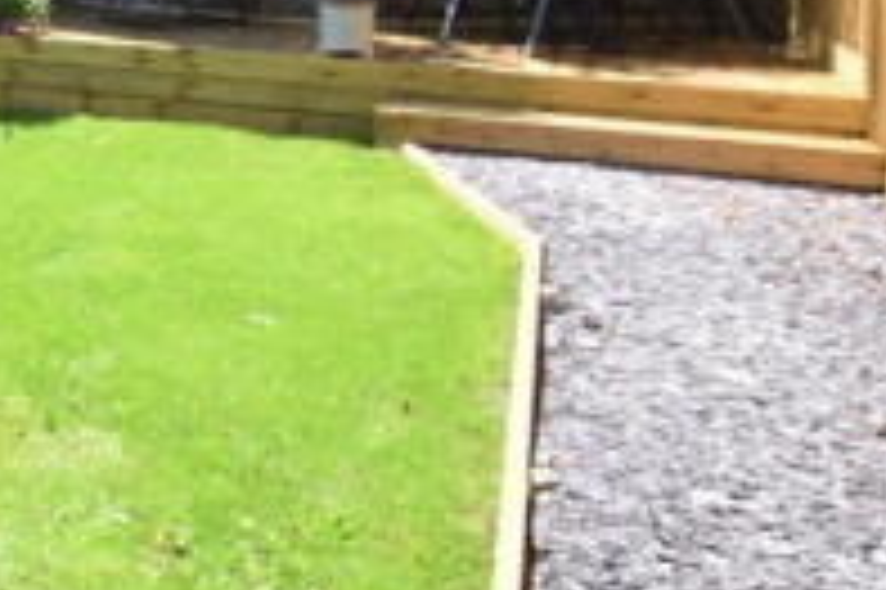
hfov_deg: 33.5
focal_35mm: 50
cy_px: -133
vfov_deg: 24.3
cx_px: -133
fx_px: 1229
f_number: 8
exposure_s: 1/250
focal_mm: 10
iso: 220
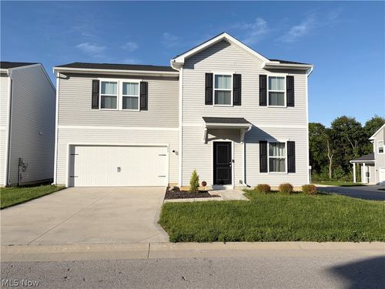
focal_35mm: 26
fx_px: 289
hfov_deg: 67.3
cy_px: 144
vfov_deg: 53.1
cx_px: 192
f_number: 1.6
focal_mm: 5.96
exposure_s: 1/5348
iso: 50
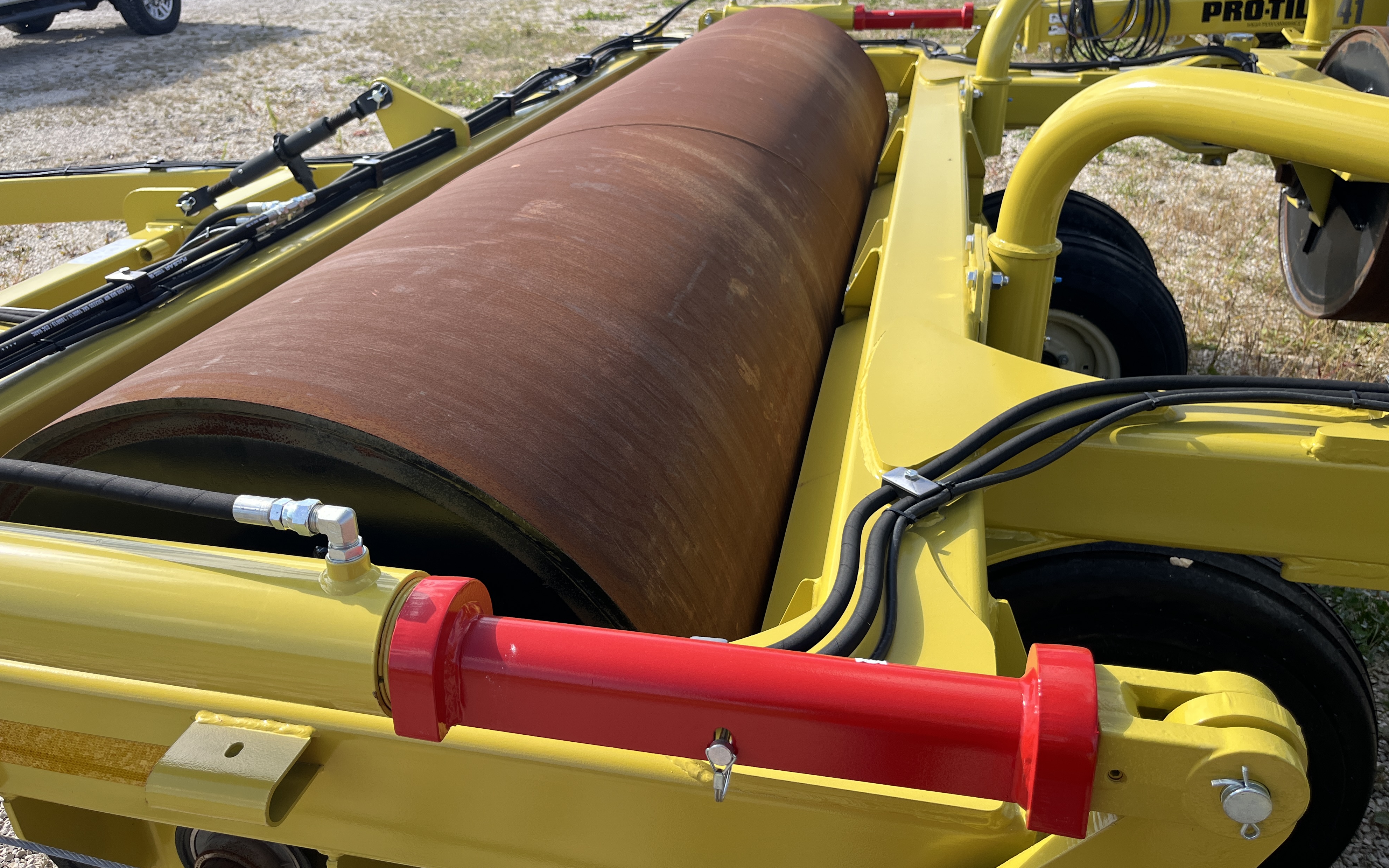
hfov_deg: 66.5
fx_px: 1060
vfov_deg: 44.5
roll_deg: +0.9
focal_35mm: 28
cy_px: 408
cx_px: 690
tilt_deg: -25.5
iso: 50
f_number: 1.6
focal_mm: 5.1
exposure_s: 1/1309
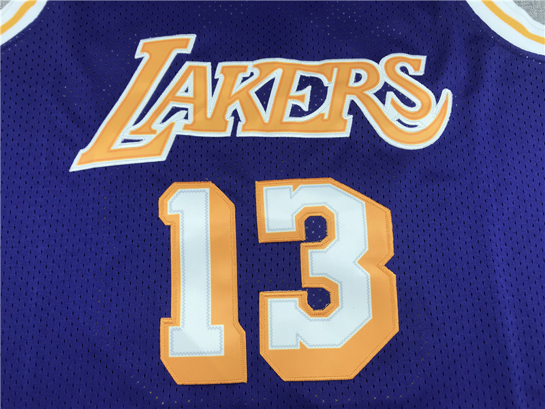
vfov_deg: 49.7
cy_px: 204
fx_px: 441
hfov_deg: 63.4
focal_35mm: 28
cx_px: 272
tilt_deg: -78.2
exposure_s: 1/50
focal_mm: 3.99
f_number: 1.8
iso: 25
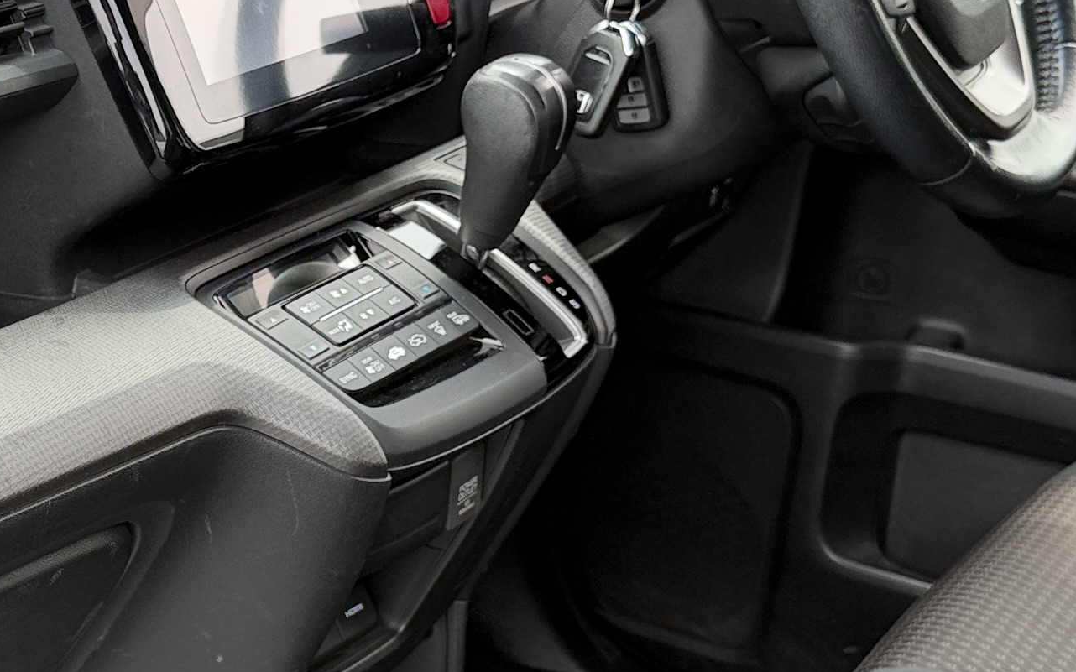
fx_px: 2346
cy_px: 487
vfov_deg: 16.2
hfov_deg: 24.9
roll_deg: +0.0
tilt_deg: -25.4
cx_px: 57
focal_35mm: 80
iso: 80
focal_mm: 6.76
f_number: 1.78
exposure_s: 1/286
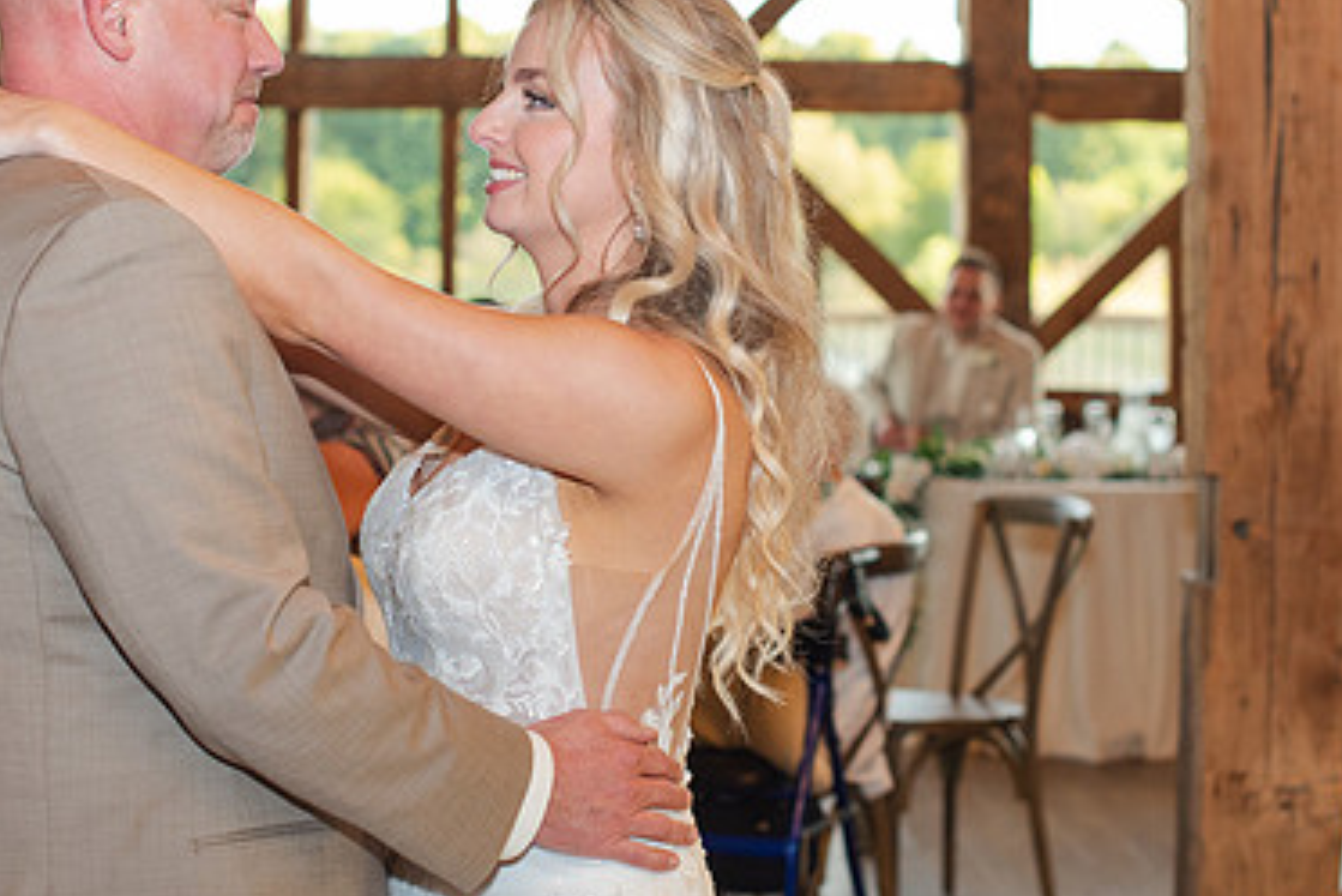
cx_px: 582
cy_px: 309
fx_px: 3468
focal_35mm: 93
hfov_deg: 21.9
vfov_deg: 14.7
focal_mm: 50
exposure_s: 1/200
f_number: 3.2
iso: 800
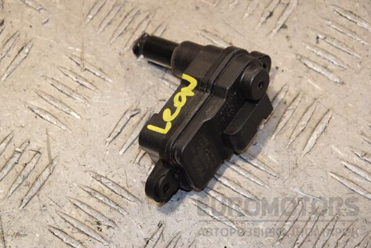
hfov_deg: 14.0
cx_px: 186
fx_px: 1515
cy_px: 124
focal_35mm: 147
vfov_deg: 9.3
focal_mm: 98
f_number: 8
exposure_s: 1/200
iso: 800
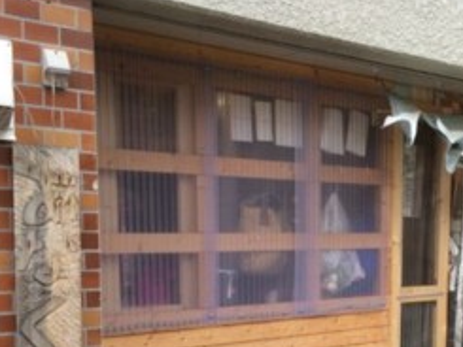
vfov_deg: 25.9
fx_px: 736
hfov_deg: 33.6
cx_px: 387
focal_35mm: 55
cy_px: 298
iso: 40
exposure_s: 1/60
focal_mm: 4.12
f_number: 2.2
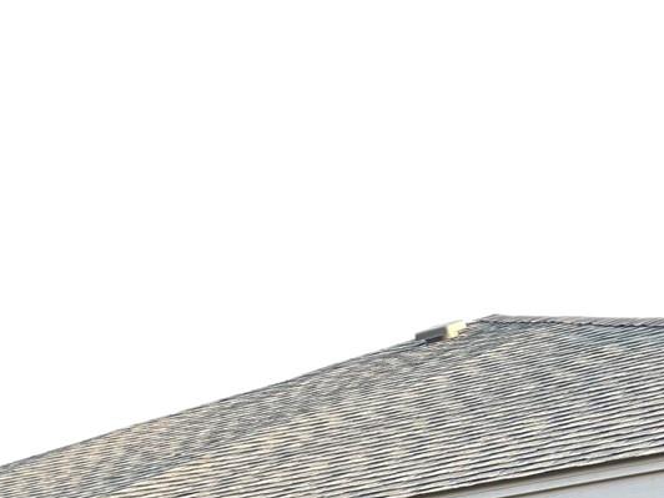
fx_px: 1918
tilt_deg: +2.1
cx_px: 190
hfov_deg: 19.5
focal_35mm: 100
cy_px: 876
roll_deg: -0.1
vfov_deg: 13.4
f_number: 1.6
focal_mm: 5.1
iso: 40
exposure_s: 1/121
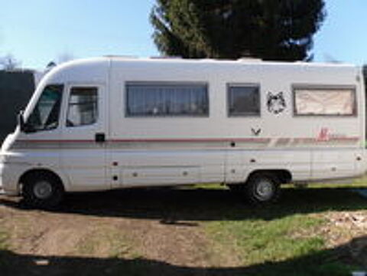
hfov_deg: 52.6
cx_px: 184
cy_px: 138
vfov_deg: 40.7
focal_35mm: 35
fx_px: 371
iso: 80
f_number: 8.2
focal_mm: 6.3
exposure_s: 1/103
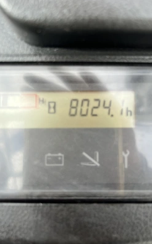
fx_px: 186
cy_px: 123
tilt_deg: -70.1
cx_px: 87
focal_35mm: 28
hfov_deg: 44.4
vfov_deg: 66.5
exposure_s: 1/328
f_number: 1.6
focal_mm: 5.1
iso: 50
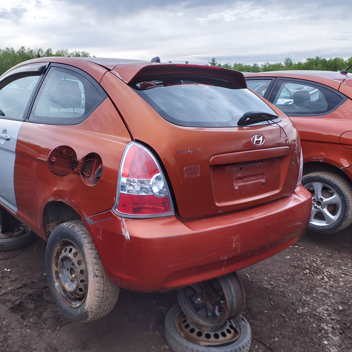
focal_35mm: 31
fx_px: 357
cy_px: 176
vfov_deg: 52.5
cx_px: 132
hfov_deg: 52.0
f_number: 1.9
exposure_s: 1/171
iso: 40
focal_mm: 3.58
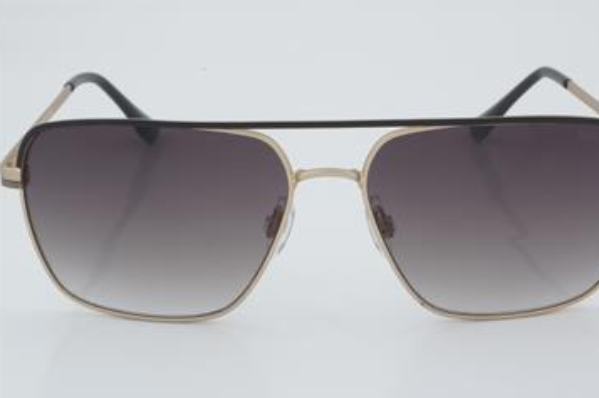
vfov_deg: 14.7
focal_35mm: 93
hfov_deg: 22.0
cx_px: 327
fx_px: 1538
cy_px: 195
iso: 100
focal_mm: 55
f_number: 32
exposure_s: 1/3
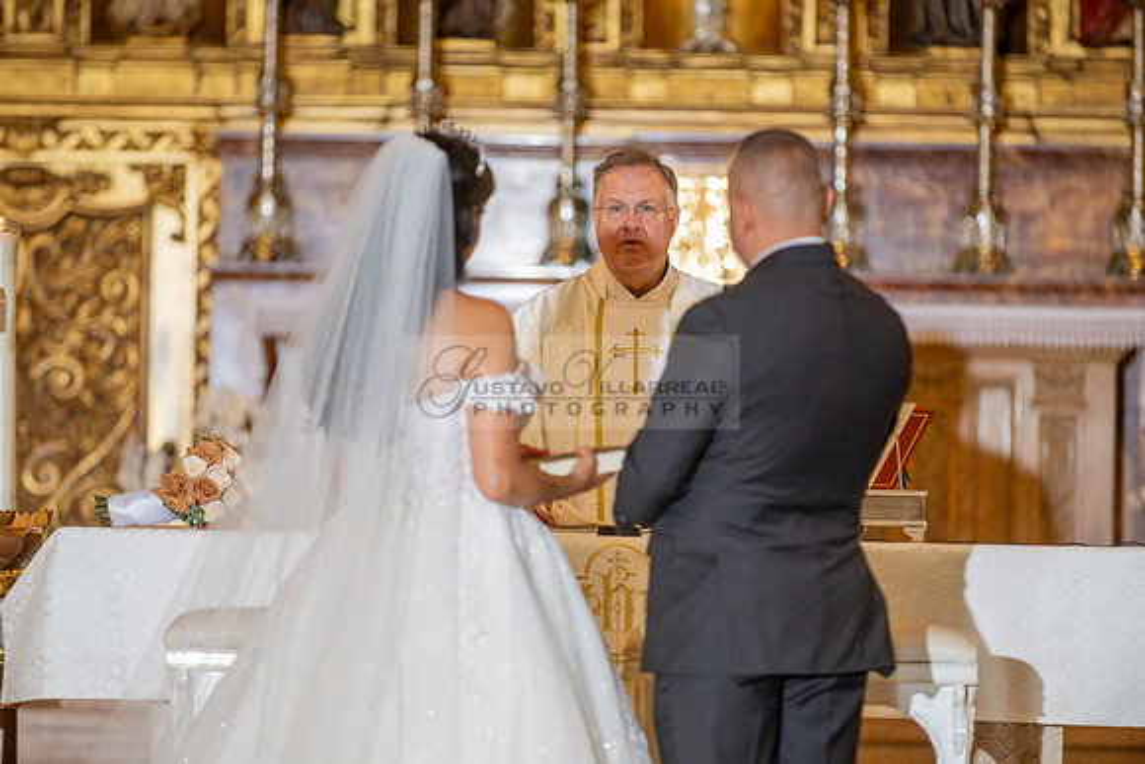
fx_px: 6362
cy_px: 382
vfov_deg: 6.9
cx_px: 572
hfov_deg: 10.3
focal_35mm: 200
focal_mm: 200
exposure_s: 1/200
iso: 1000
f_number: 2.8
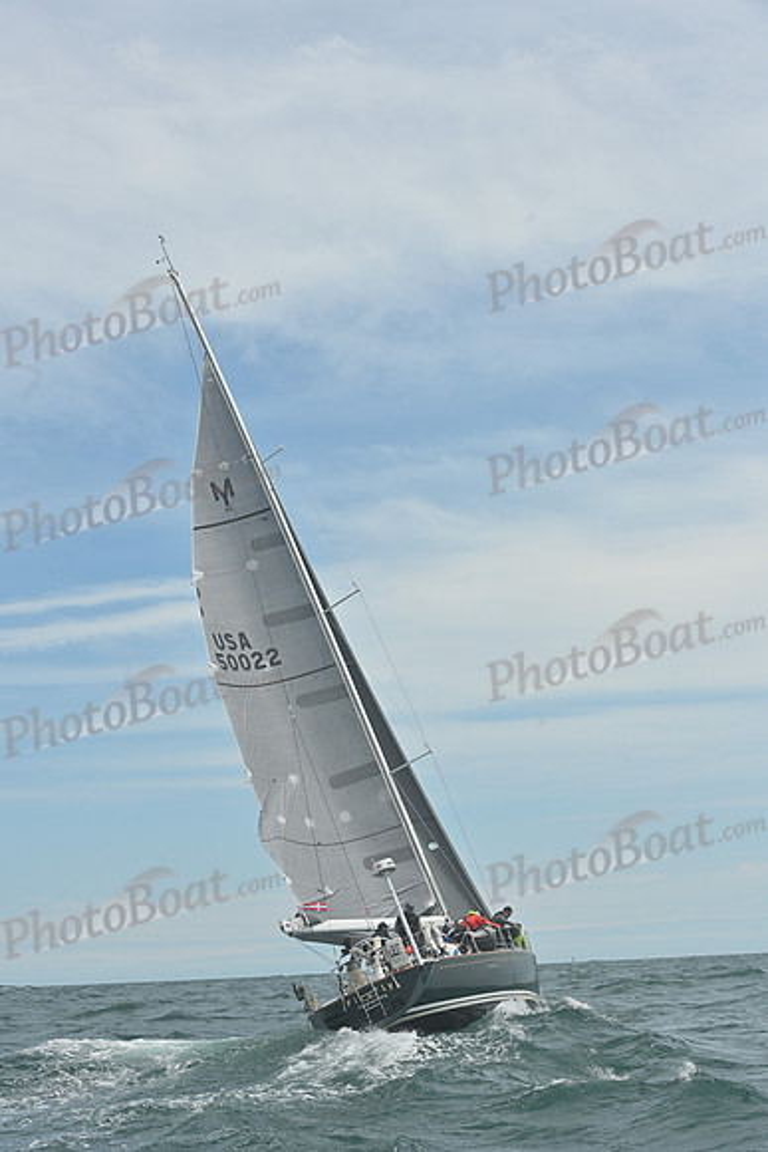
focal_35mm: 70
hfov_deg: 19.5
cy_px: 576
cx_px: 384
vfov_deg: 28.8
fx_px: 2238
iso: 320
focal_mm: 70
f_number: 10
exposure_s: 1/1250
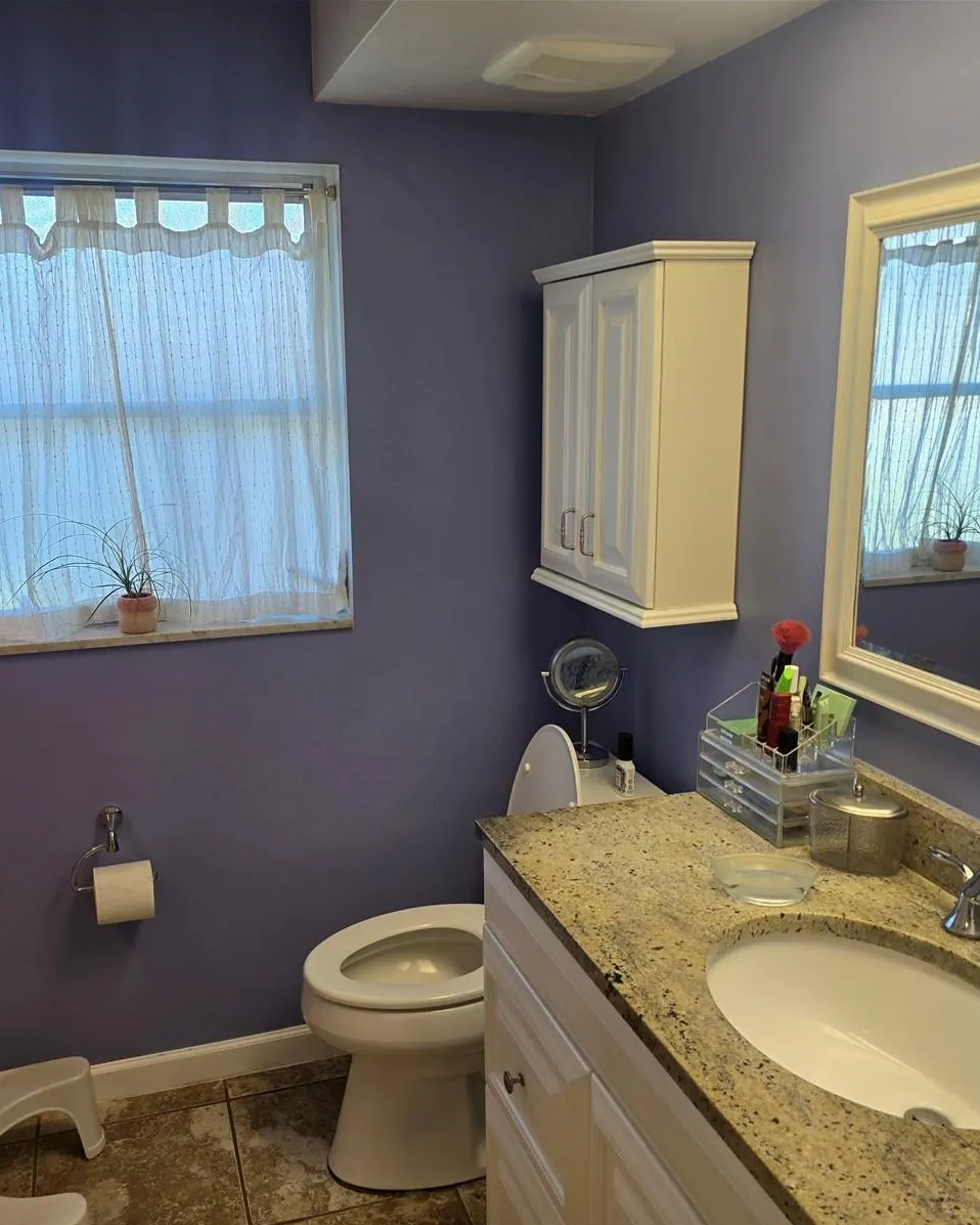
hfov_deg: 48.5
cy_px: 613
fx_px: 1087
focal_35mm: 30
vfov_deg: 58.8
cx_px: 449
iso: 80
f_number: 1.7
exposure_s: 1/120
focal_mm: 6.3
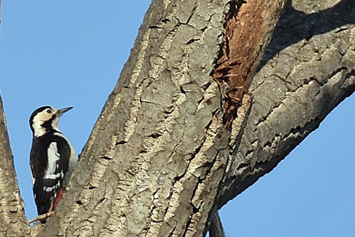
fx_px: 7630
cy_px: 133
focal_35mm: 774
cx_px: 187
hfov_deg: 2.7
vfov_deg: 1.8
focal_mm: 300
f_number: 9
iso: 160
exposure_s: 1/400
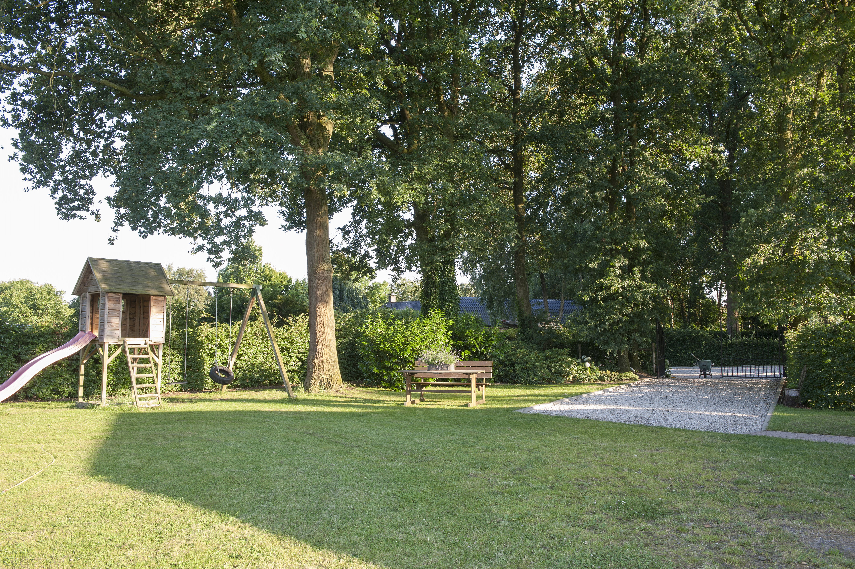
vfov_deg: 41.1
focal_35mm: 32
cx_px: 428
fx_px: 760
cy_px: 284
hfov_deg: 58.7
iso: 100
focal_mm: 32
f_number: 13
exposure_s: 1/10
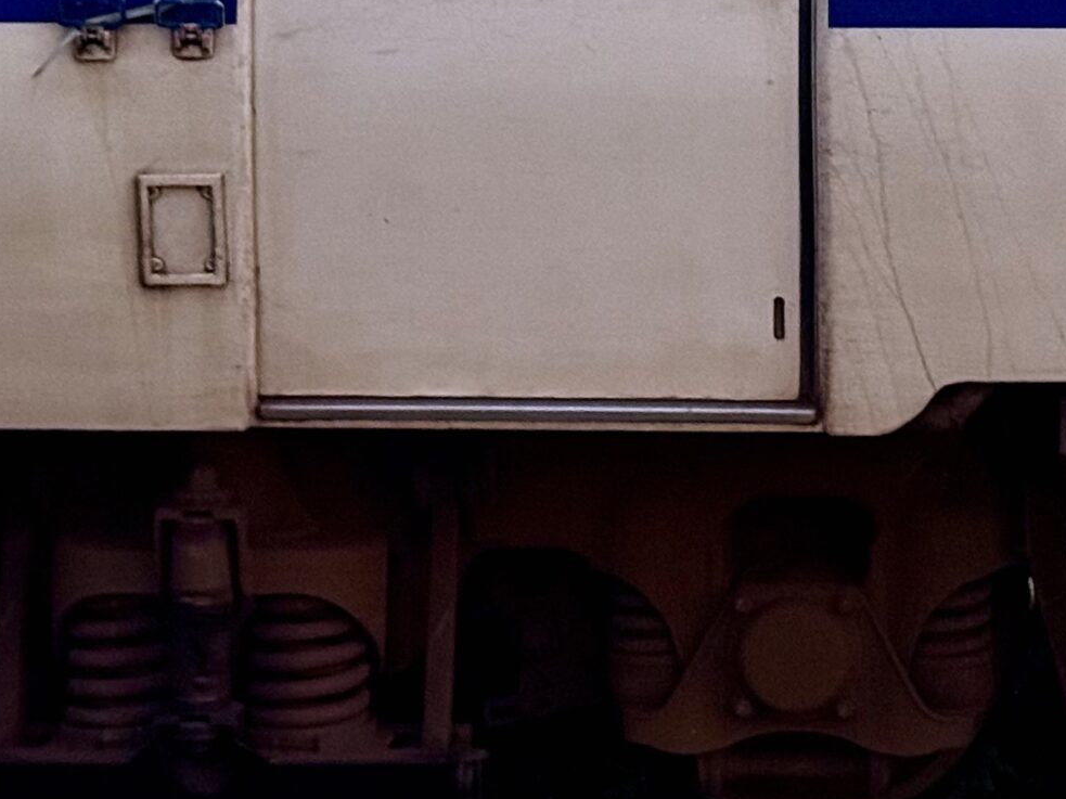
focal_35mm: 125
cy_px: -214
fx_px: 3849
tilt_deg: +0.2
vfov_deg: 11.6
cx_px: 966
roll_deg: -0.5
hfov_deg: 15.6
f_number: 1.78
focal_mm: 6.76
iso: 640
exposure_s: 1/24
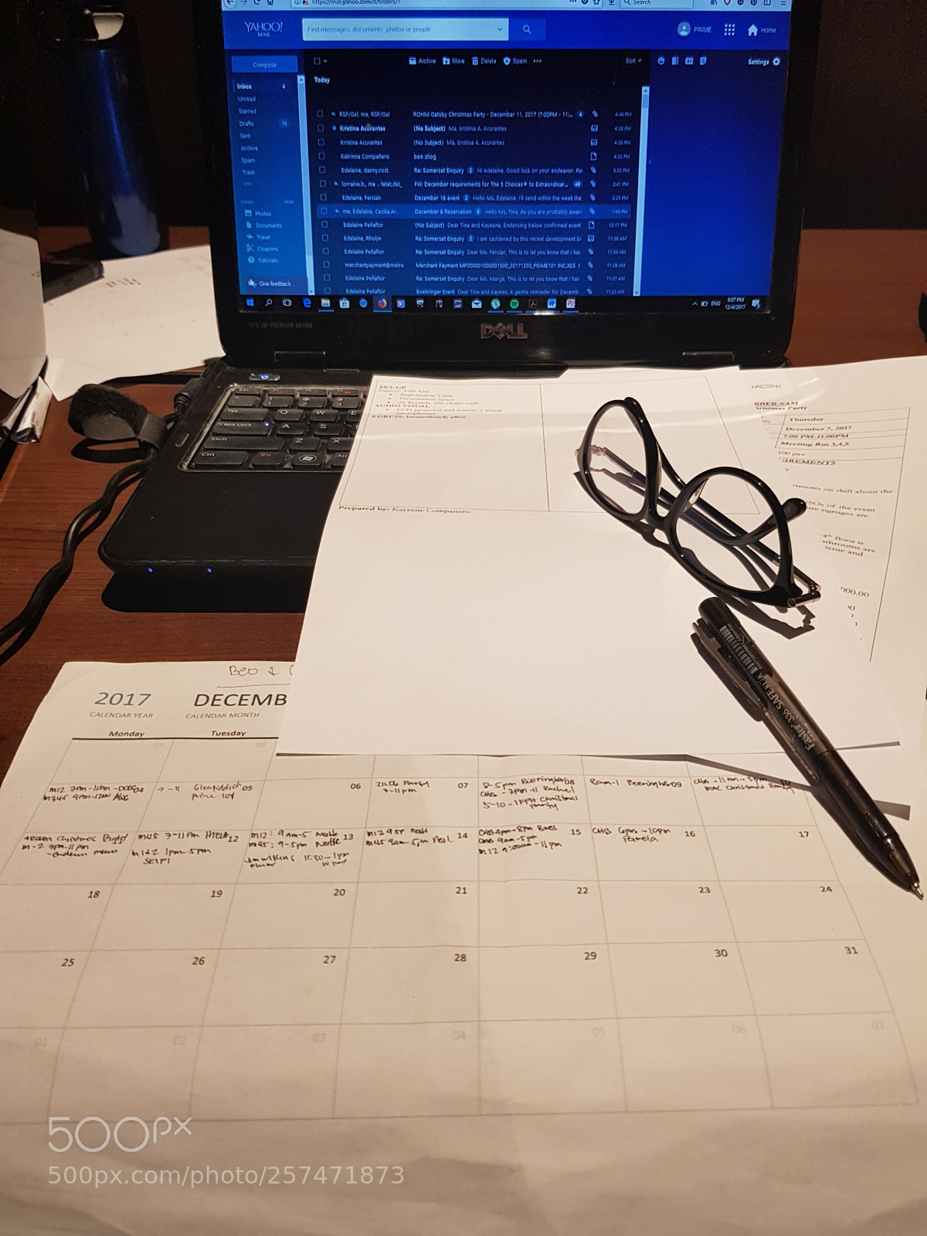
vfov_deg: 67.3
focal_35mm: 26
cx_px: 464
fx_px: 928
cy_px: 618
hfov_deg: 53.1
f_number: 1.7
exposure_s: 1/60
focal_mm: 4.2
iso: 125
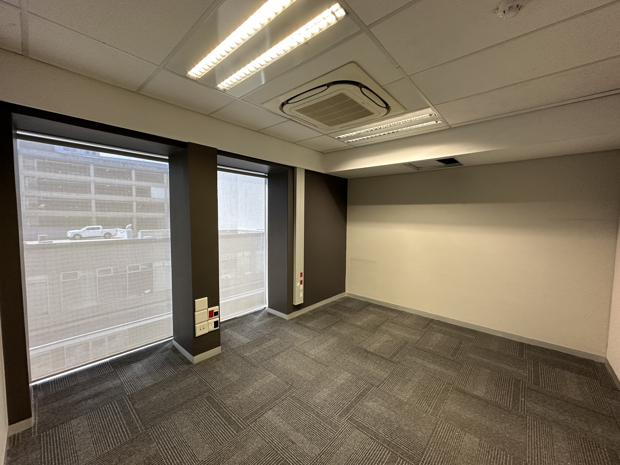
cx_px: 310
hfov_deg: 102.1
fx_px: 251
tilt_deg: -3.2
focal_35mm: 14
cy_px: 232
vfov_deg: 85.7
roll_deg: +0.7
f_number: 2.2
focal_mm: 2.22
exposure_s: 1/100
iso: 200
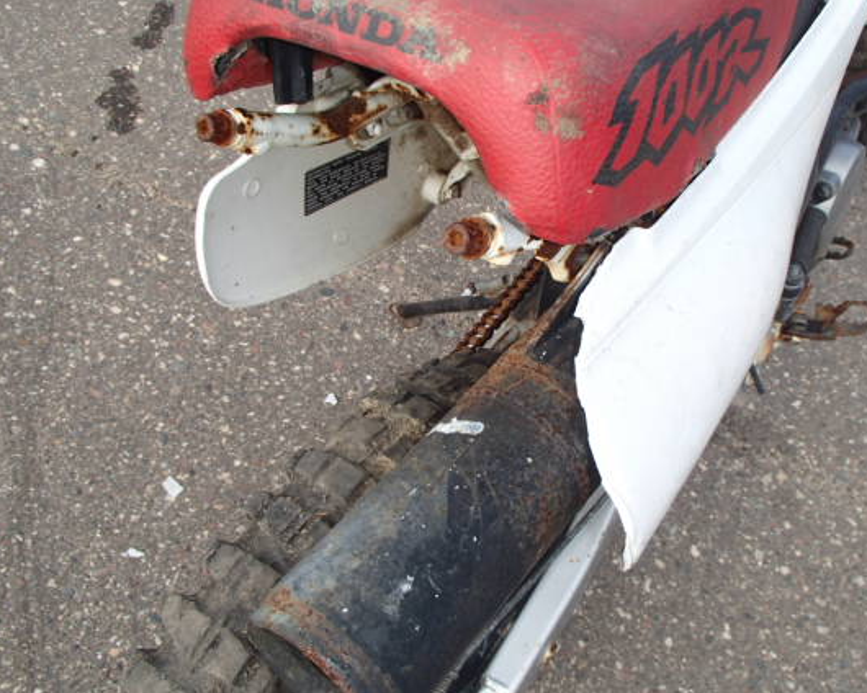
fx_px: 847
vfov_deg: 44.5
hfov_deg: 53.9
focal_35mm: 33
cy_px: 314
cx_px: 509
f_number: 3.9
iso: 100
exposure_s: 1/250
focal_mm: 5
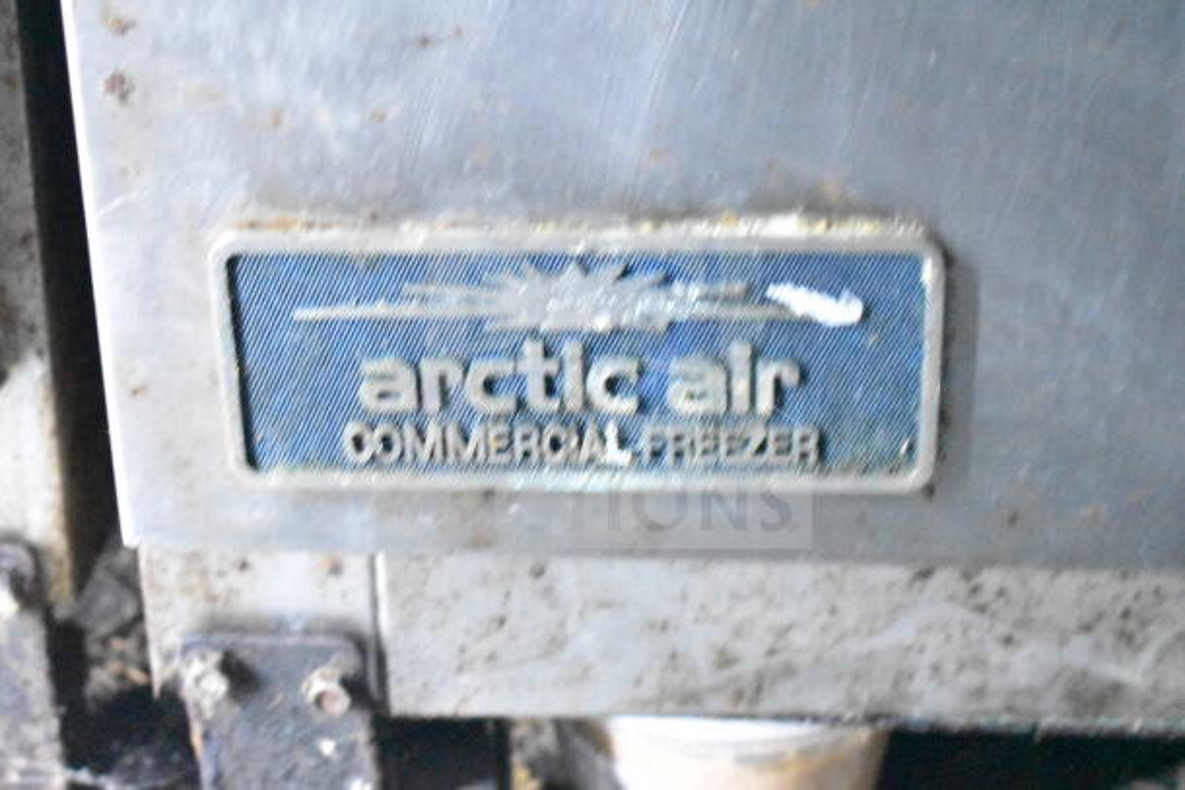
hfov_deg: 29.2
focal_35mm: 69
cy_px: 395
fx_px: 2272
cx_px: 592
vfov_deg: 19.7
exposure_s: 1/15
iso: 25600
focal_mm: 46
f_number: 5.3
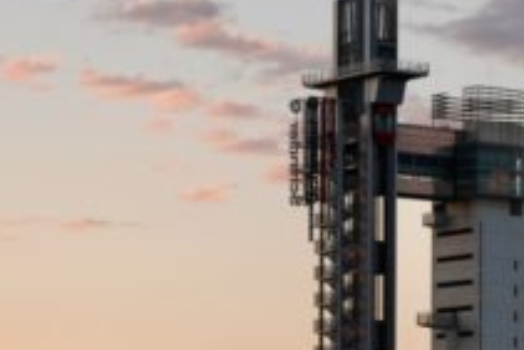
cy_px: 299
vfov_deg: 7.7
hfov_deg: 11.5
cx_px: 402
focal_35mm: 178
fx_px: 2593
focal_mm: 50
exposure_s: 1/100
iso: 200
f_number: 5
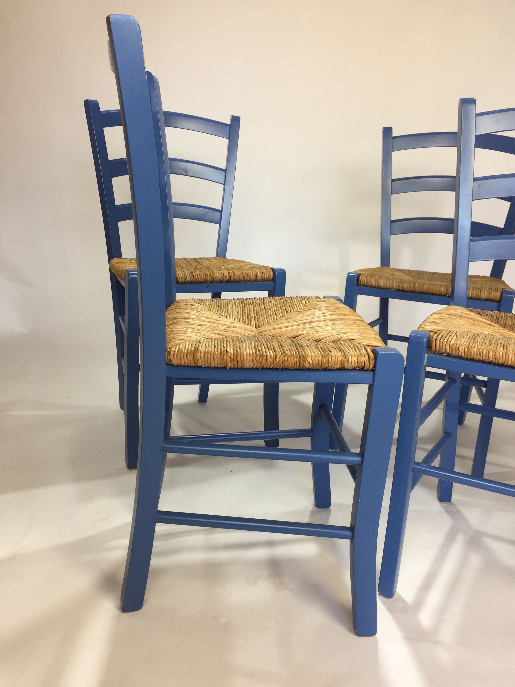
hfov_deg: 48.2
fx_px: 575
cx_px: 258
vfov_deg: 61.7
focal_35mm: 29
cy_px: 344
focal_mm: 4.15
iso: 50
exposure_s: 1/100
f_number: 2.2
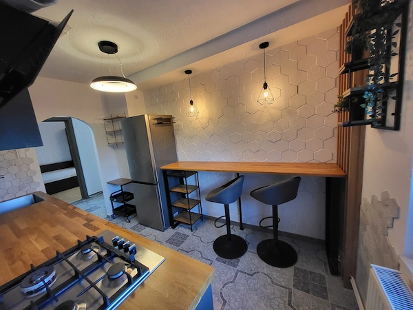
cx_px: 206
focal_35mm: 13
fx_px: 155
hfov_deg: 106.2
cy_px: 155
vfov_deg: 89.9
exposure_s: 1/50
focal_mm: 1.74
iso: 160
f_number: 2.2
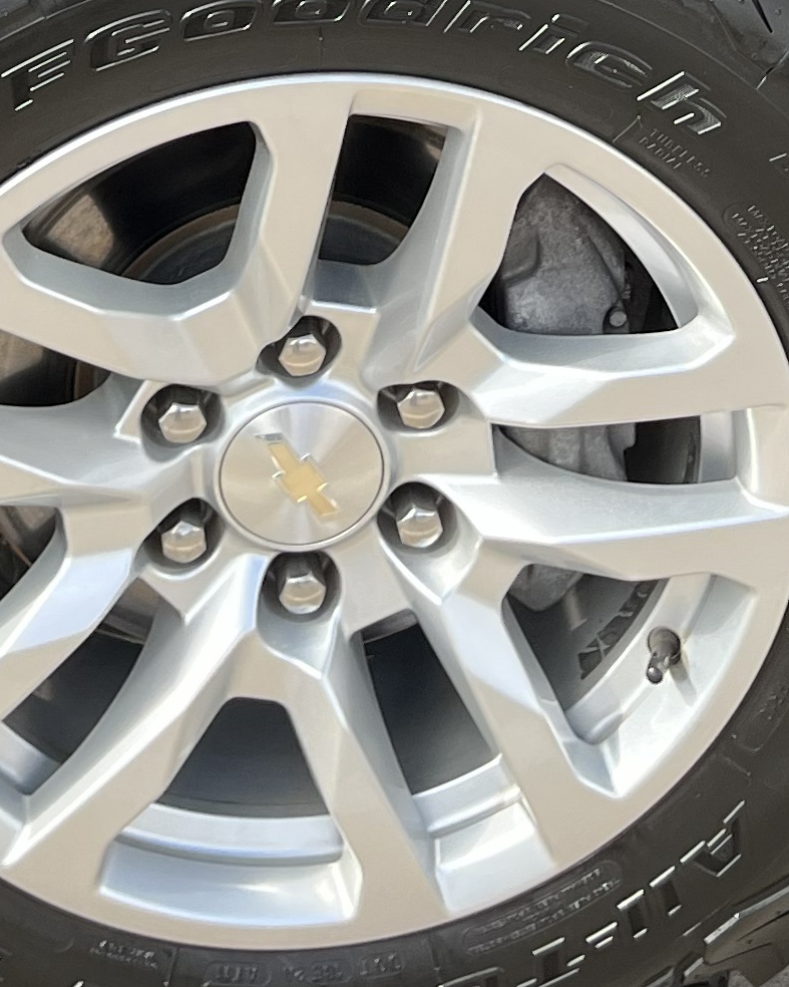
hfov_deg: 14.7
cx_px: 133
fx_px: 3036
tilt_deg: -18.0
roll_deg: -1.0
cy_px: -625
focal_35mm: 104
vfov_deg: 16.3
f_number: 1.6
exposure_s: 1/522
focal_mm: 5.1
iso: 50
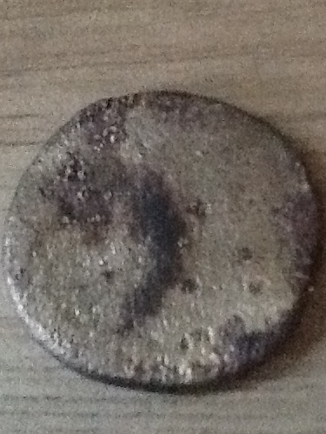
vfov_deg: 42.9
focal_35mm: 44
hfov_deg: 32.9
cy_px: 217
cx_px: 163
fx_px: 552
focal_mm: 2.03
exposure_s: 1/15
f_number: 2.4
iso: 640
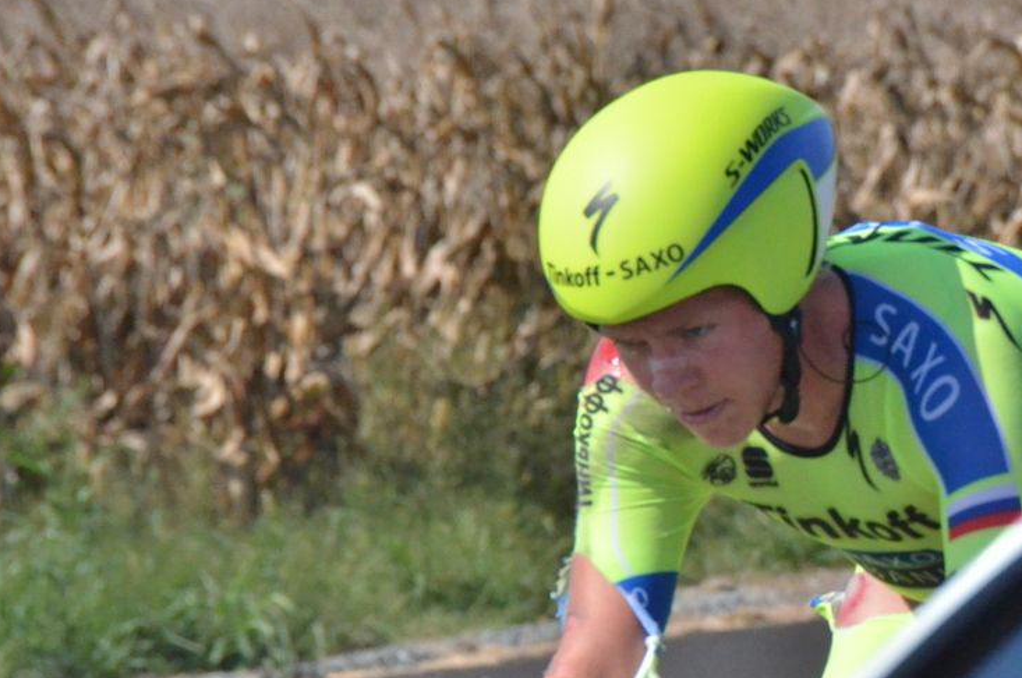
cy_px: 389
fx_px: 13914
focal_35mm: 491
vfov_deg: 2.8
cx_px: 743
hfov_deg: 4.2
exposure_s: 1/8000
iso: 3200
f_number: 11
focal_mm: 200
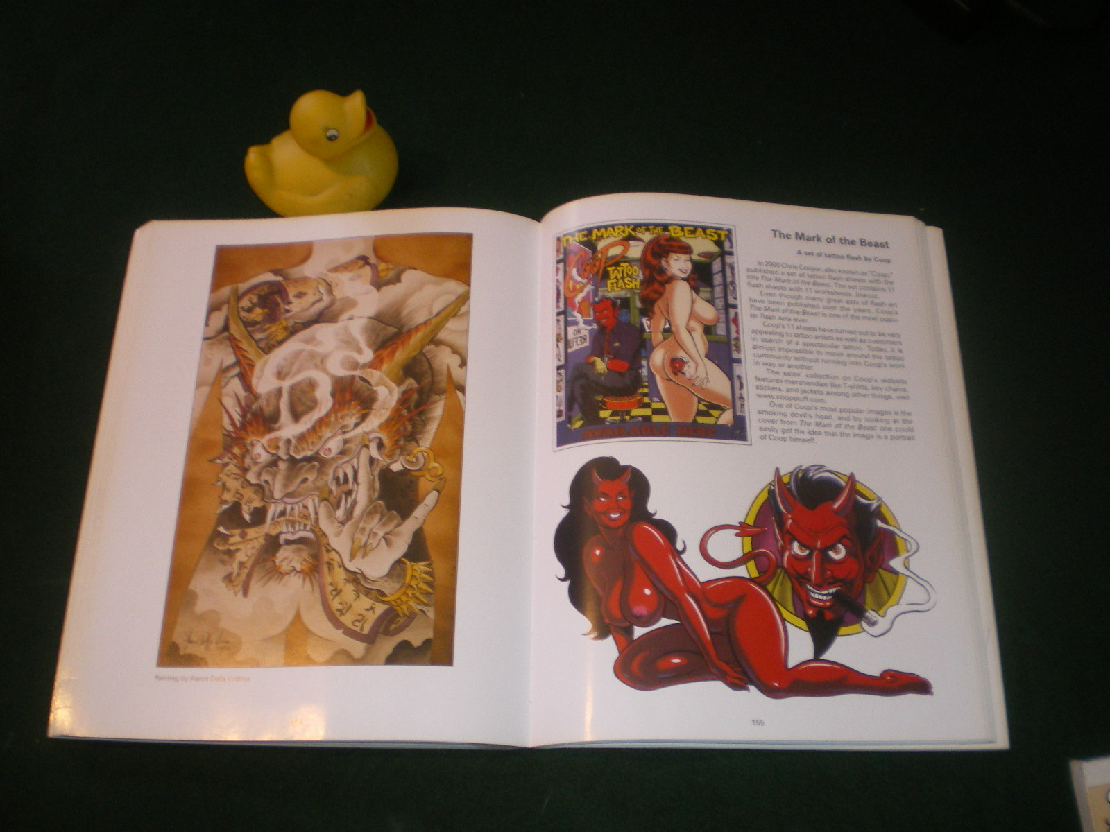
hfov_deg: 49.0
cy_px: 416
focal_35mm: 38
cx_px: 555
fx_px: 1219
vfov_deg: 37.7
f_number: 3.1
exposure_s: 1/50
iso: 200
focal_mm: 6.3
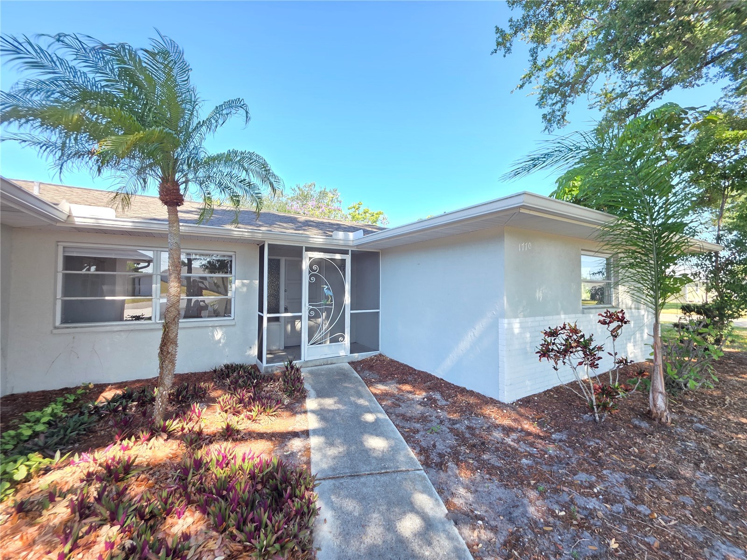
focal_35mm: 13
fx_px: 281
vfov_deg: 89.9
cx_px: 374
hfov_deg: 106.2
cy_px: 280
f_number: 1.9
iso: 32
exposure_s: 1/120
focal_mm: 2.2
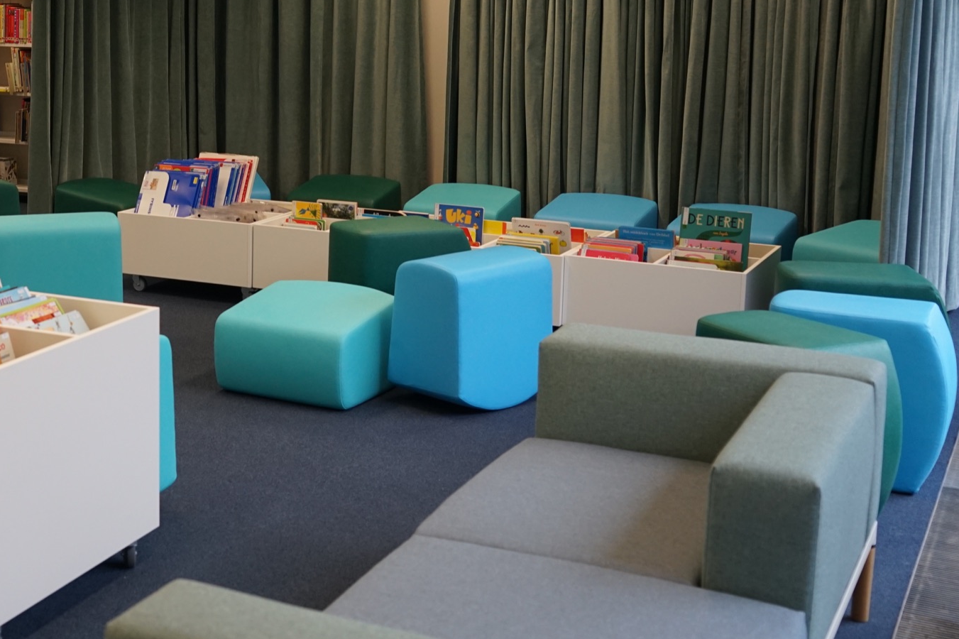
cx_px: 212
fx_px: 1518
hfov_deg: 34.1
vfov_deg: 23.7
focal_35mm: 57
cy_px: 212
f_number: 4
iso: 800
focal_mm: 35
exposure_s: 1/160
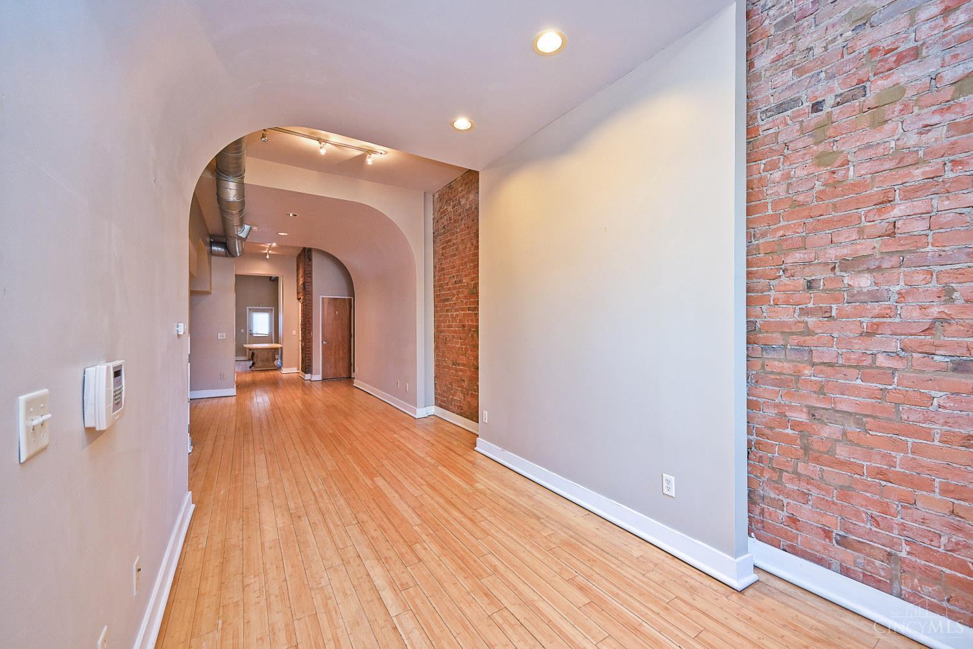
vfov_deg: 81.2
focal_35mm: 14
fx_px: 378
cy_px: 324
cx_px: 486
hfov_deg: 104.3
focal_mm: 14
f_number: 4
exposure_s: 1/60
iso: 500
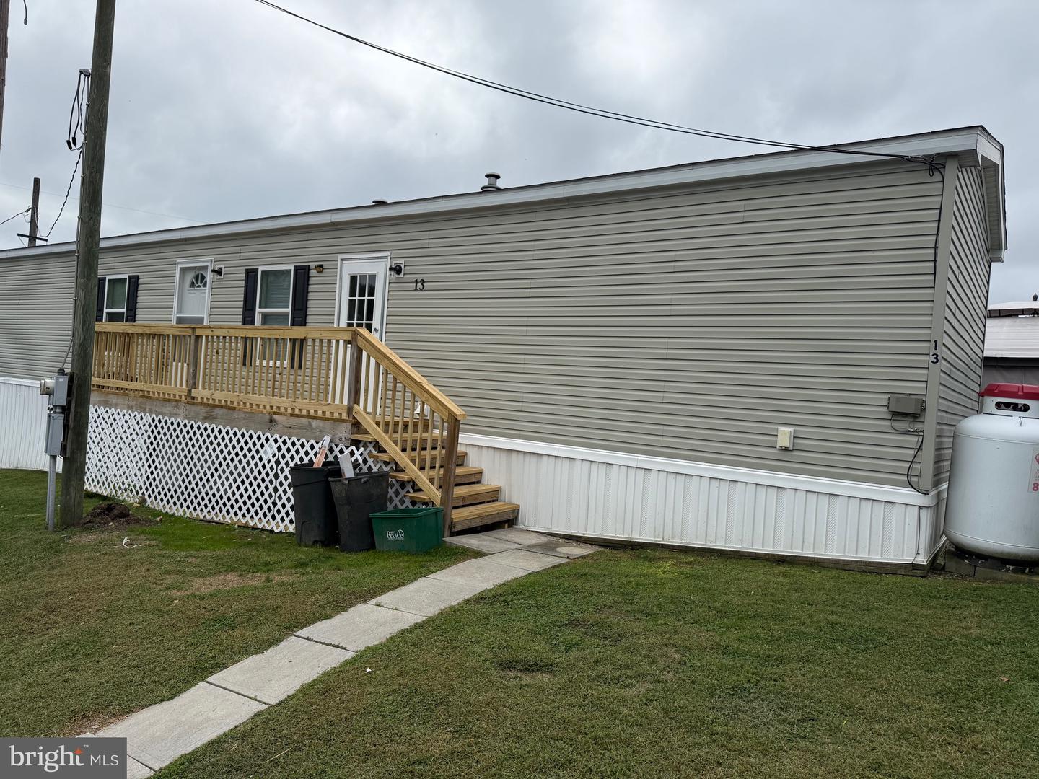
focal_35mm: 24
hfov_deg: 71.6
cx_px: 520
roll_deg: -4.4
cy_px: 390
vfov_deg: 56.8
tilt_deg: +0.1
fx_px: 720
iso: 100
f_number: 1.78
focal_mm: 6.76
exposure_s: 1/6173
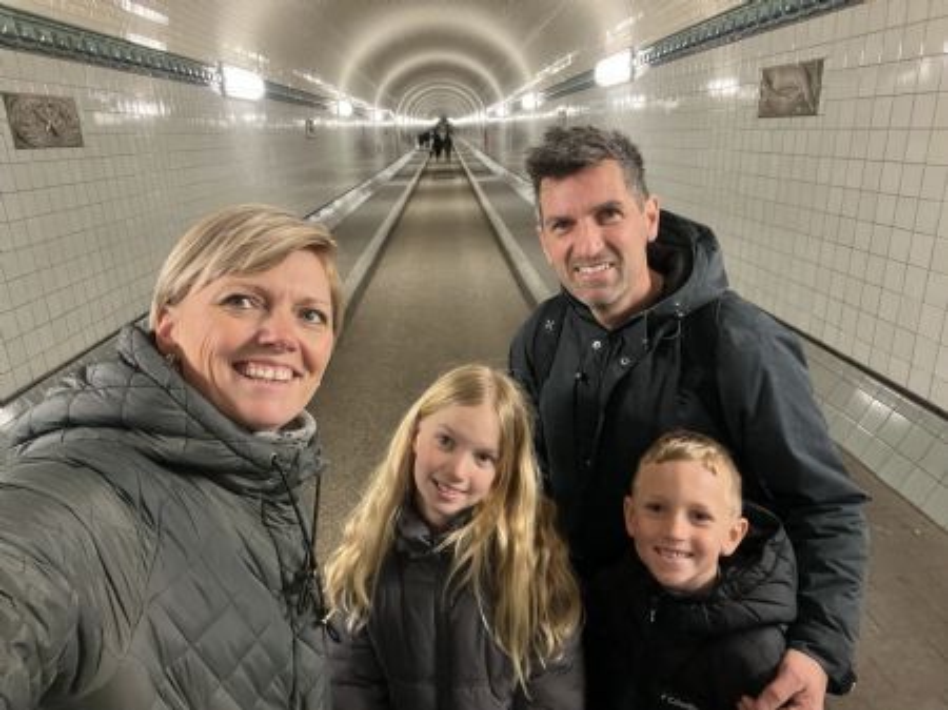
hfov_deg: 74.0
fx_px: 630
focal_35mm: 23
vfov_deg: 58.8
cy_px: 355
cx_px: 474
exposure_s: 1/33
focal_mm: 2.71
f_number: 2.2
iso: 250
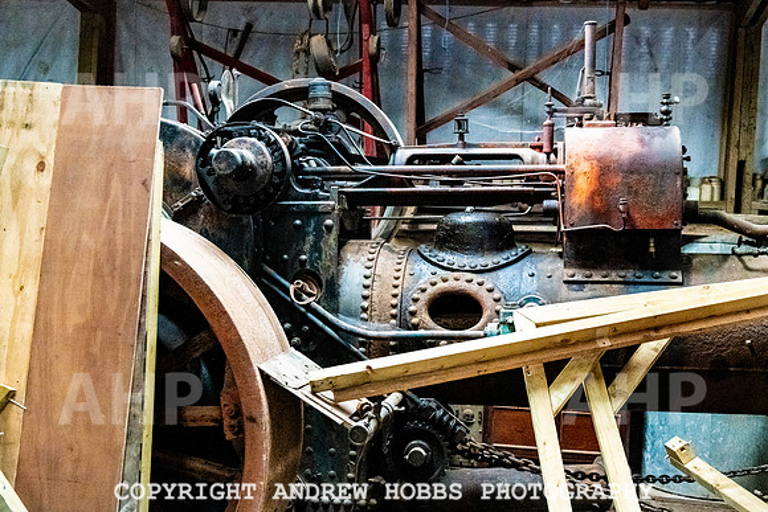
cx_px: 384
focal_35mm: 45
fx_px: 960
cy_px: 256
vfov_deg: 29.9
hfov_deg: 43.6
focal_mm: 40
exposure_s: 1/160
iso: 7200
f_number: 4
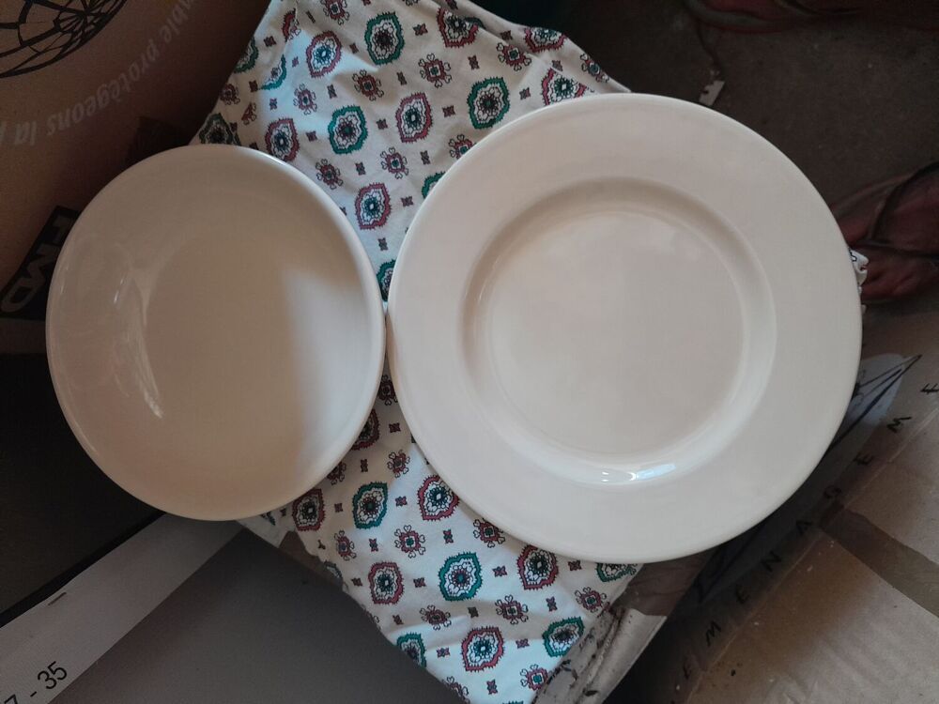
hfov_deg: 65.3
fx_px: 732
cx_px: 470
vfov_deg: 51.4
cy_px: 352
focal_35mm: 27
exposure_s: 1/50
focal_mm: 4
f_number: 1.8
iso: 500
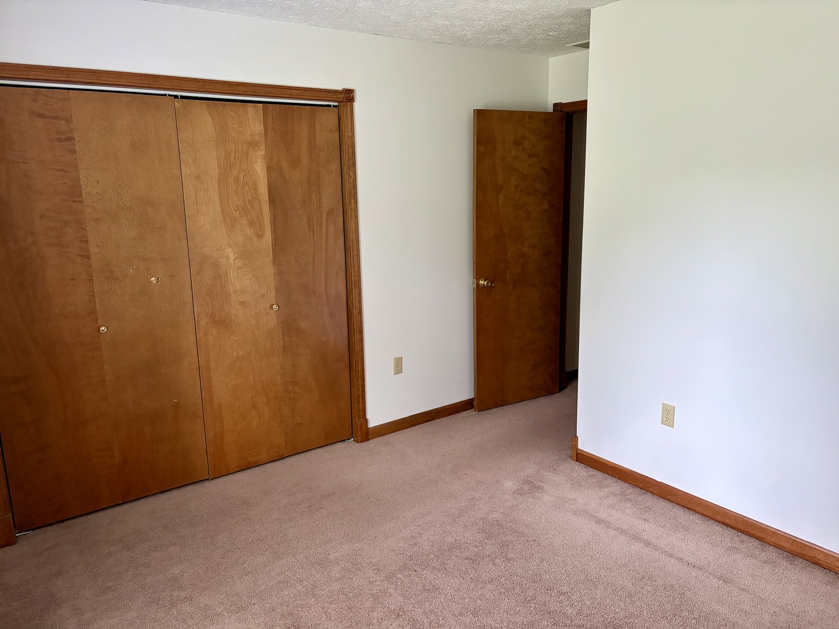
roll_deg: +1.1
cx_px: 420
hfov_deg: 67.3
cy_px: 314
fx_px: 630
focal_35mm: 26
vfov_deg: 53.1
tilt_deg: -12.0
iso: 320
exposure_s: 1/60
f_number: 1.6
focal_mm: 5.96
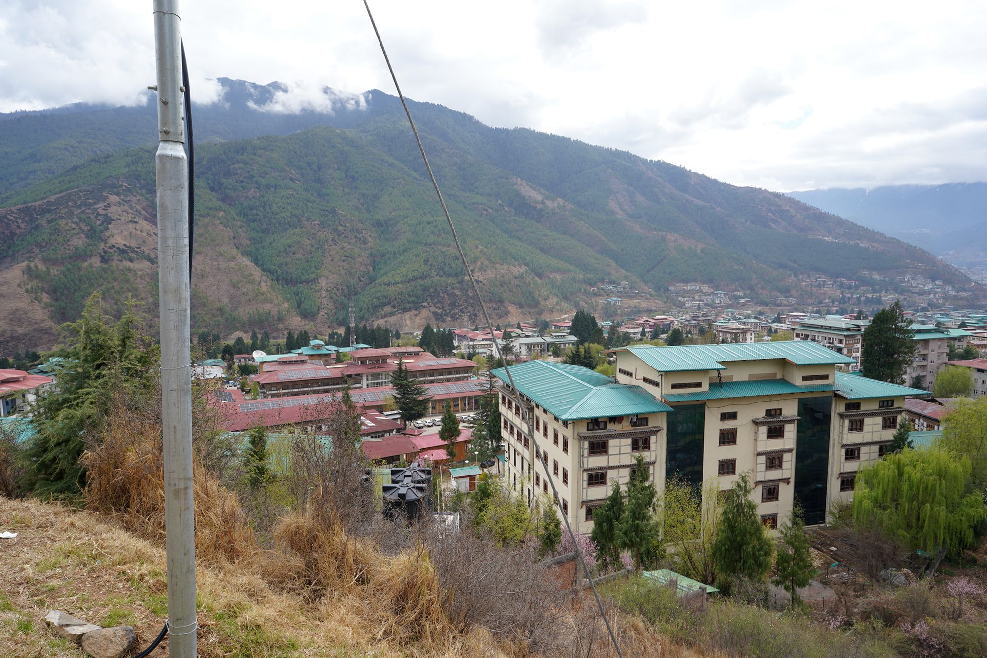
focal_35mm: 24
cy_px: 329
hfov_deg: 73.7
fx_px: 658
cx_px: 494
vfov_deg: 53.1
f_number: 10
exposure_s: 1/100
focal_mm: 24
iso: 100
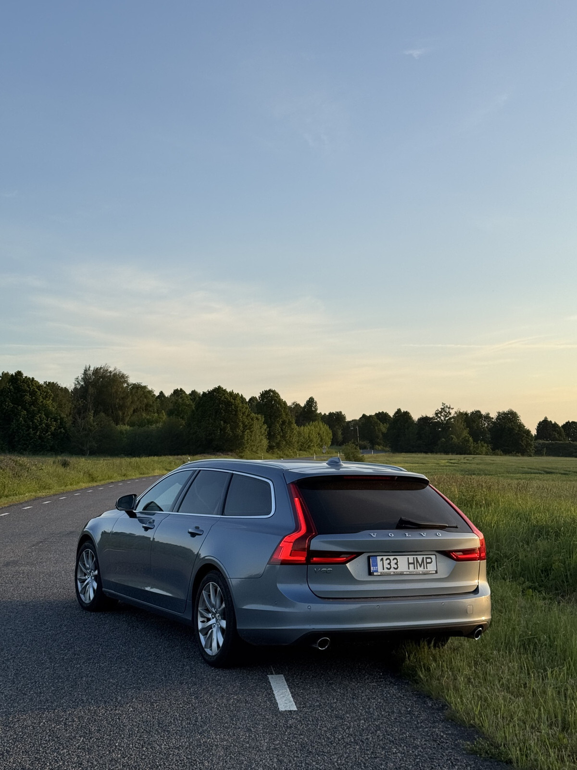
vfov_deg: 39.7
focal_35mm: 48
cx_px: 288
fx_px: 1067
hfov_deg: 30.3
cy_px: 385
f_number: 1.78
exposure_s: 1/1818
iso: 64
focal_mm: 6.76
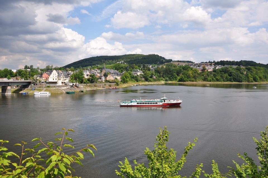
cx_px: 134
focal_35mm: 27
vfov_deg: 47.8
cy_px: 89
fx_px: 201
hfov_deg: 67.4
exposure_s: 1/320
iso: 200
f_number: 10
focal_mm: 18
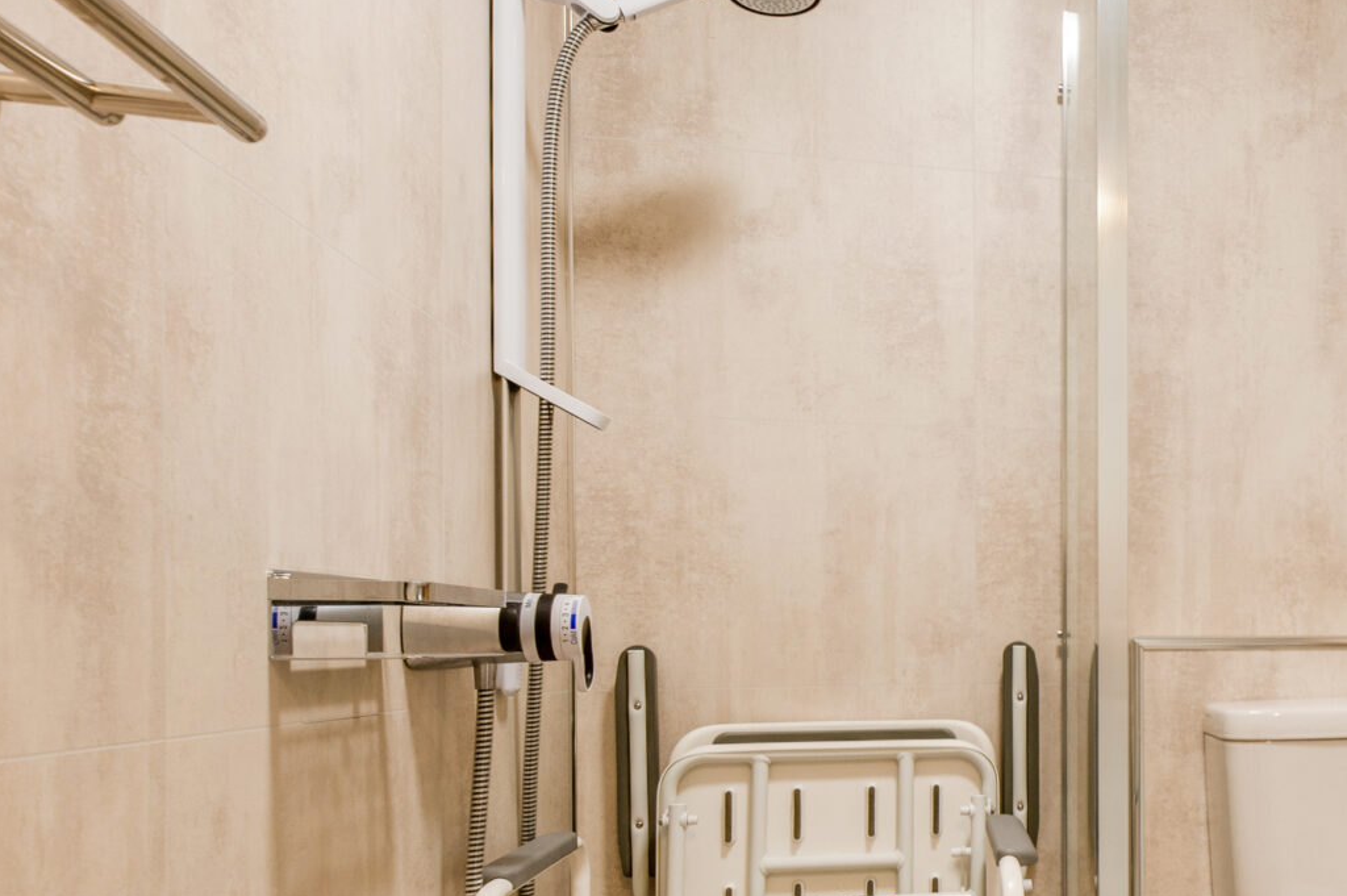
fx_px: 1308
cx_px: 1360
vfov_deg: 36.3
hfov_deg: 45.5
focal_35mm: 35
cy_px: 736
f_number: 8
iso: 200
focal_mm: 14
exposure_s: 1/6
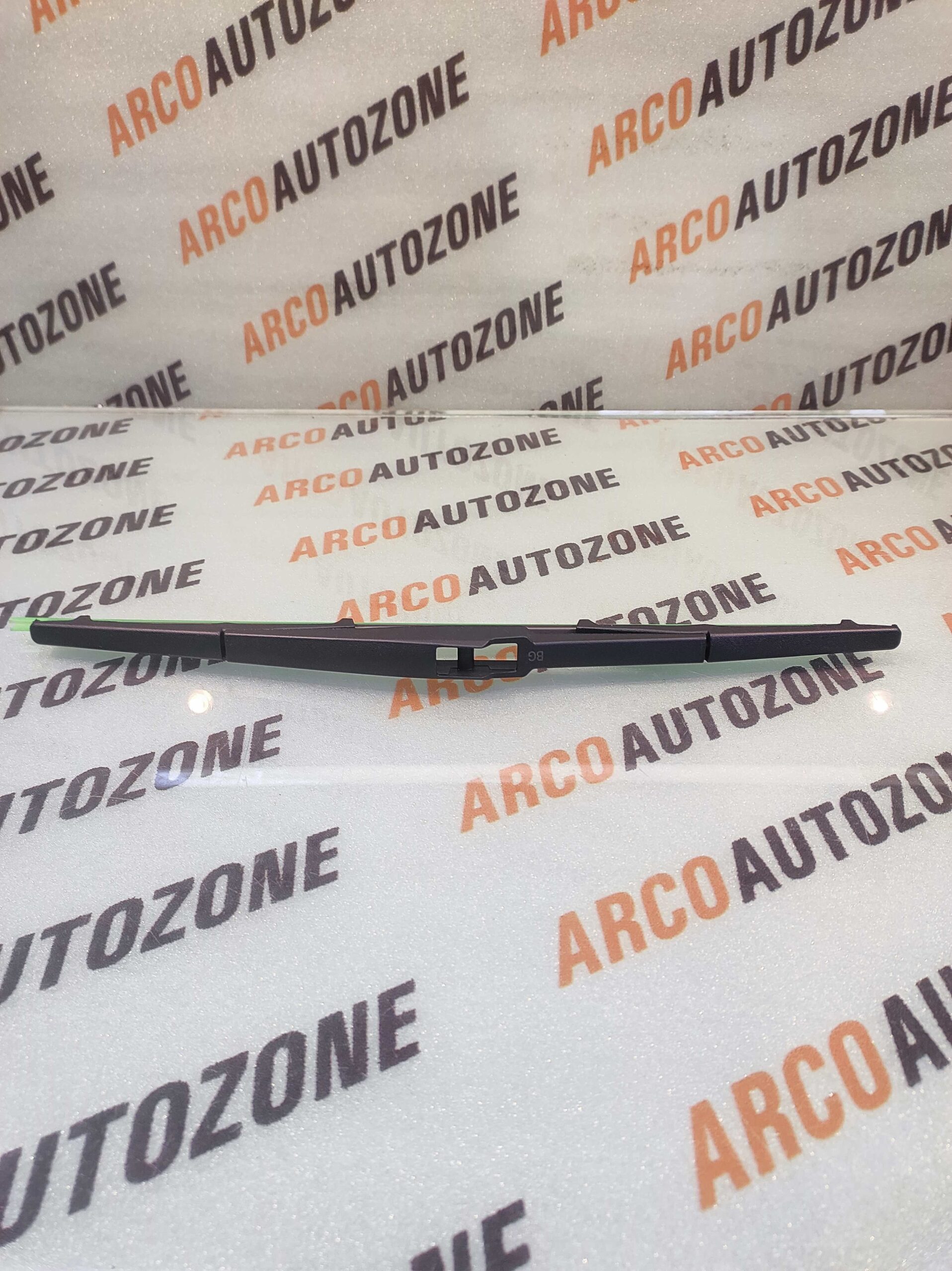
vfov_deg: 91.1
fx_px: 624
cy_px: 636
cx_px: 476
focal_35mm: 17
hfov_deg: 74.7
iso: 190
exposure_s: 1/33
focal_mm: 4.74
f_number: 1.79
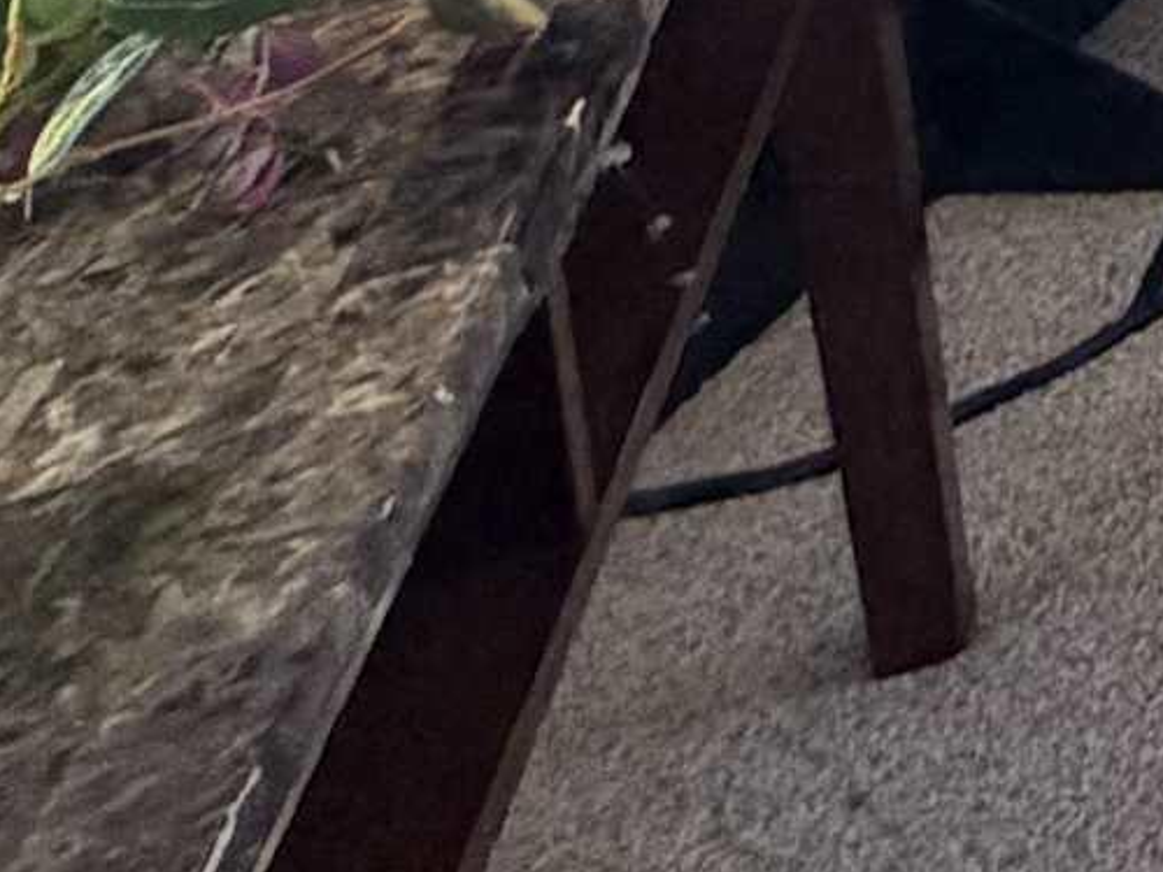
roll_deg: +1.1
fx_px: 2889
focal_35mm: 86
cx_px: 3010
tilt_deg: -6.9
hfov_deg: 13.6
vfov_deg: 12.4
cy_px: -1393
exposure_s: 1/121
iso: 250
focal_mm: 2.22
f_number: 2.2
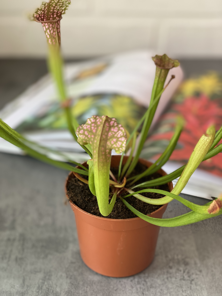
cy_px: 148
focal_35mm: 52
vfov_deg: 36.8
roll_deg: -1.6
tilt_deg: -32.3
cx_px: 111
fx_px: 445
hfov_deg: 28.0
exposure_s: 1/122
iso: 80
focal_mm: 6
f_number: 2
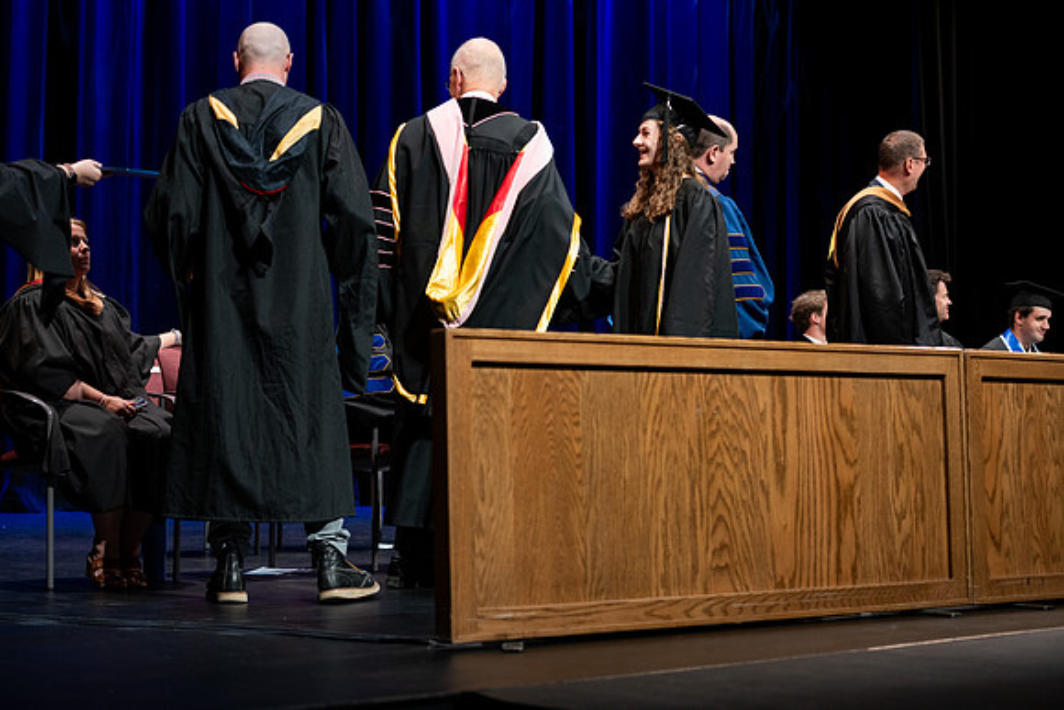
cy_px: 355
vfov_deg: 19.5
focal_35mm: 70
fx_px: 2069
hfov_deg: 28.8
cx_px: 532
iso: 500
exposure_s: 1/250
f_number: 2.8
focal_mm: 70
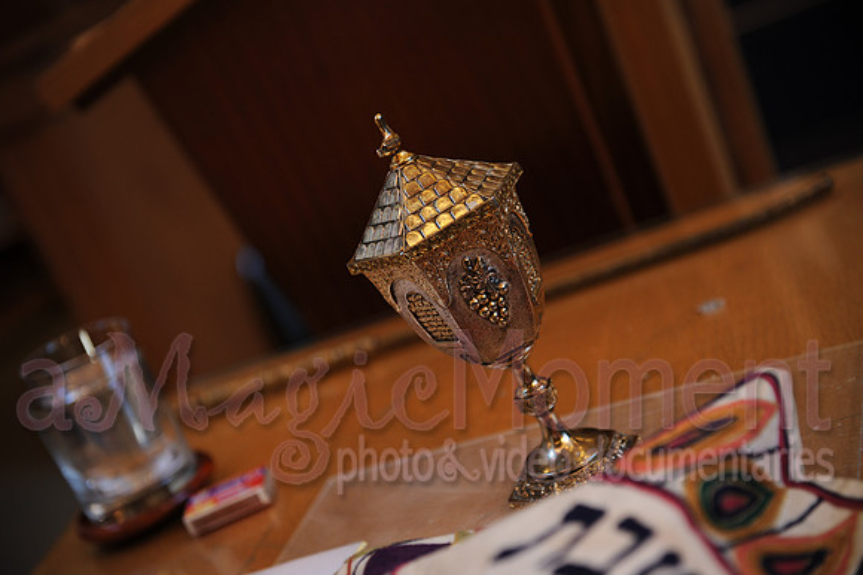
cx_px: 432
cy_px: 288
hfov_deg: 32.4
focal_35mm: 62
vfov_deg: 21.9
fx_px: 1485
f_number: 3.5
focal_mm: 62
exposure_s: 1/100
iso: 500
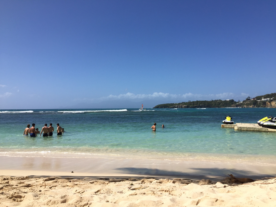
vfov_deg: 48.2
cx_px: 138
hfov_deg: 61.7
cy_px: 104
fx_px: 231
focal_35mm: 29
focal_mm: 4.15
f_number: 2.2
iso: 32
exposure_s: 1/3597
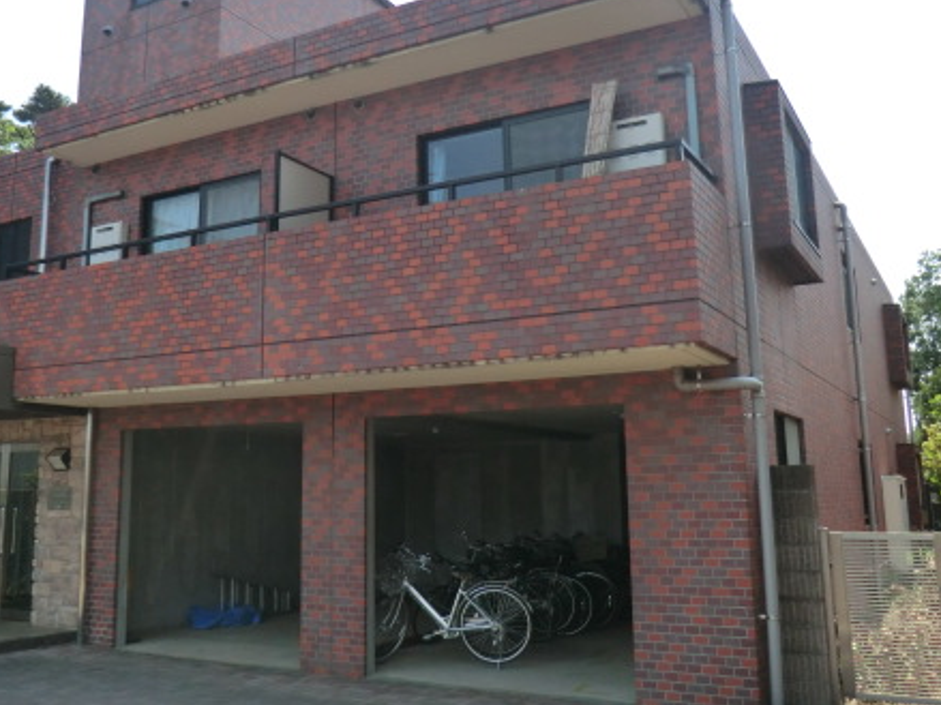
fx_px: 951
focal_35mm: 35
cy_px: 279
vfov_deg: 40.5
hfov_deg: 52.4
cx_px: 401
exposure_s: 1/500
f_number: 3.2
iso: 80
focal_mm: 4.3
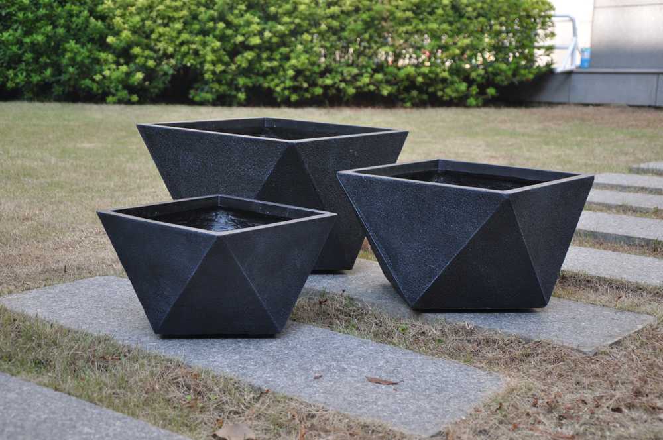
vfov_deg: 23.7
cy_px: 220
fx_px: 1048
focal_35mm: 57
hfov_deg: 35.1
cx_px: 332
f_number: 4.5
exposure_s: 1/125
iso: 200
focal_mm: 38
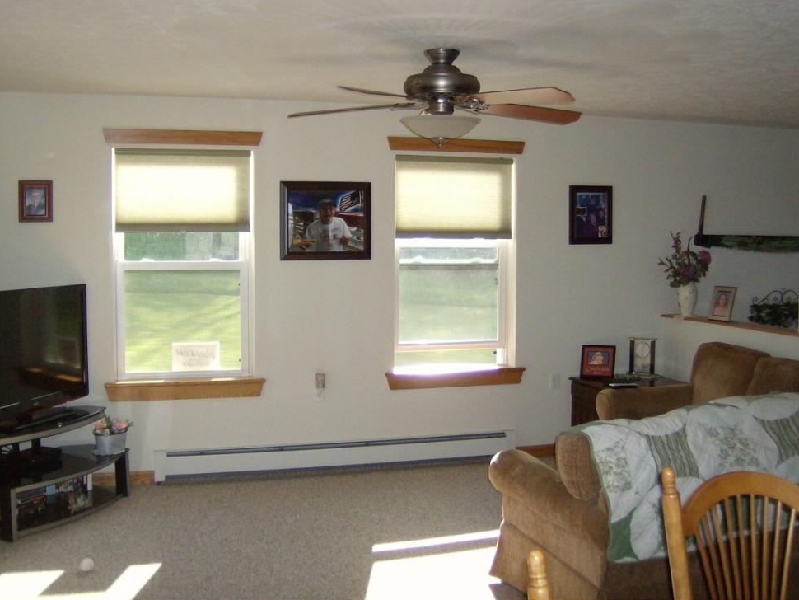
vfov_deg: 37.7
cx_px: 391
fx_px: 877
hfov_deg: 49.0
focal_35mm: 38
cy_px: 288
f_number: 2.8
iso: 200
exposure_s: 1/294
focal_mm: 6
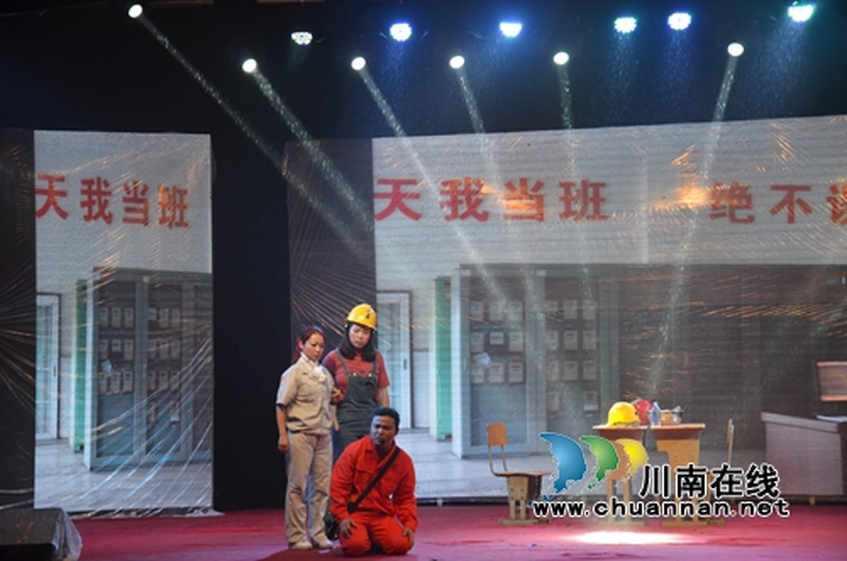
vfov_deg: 13.0
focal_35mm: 105
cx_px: 424
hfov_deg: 19.5
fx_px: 2465
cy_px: 280
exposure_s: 1/80
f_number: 5
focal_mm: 70
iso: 400
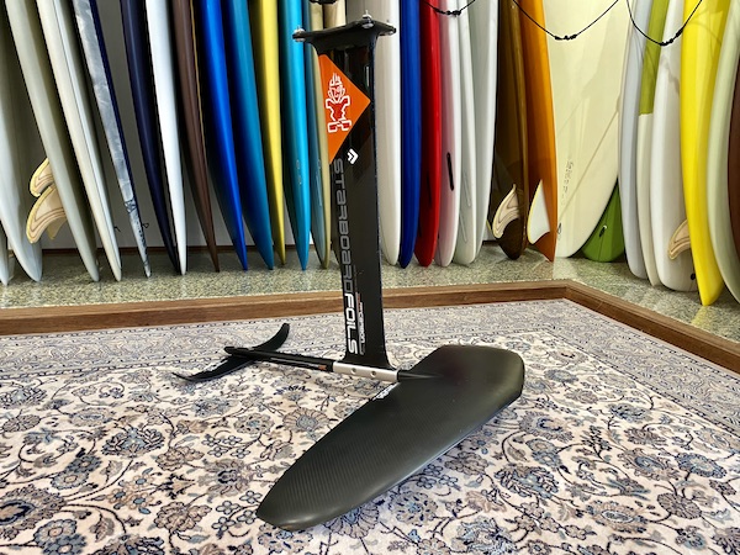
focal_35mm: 26
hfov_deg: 67.3
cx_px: 370
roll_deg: -2.6
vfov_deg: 53.1
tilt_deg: -13.3
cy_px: 278
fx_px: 556
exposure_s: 1/60
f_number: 1.8
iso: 320
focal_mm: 4.25
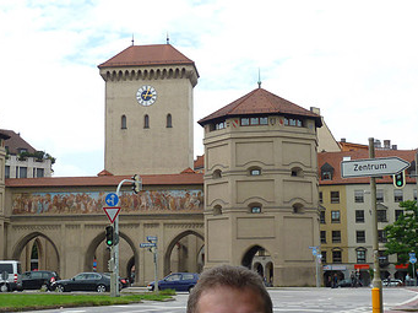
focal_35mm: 63
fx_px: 760
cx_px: 194
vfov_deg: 23.2
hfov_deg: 30.7
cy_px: 149
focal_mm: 6.1
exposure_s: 1/320
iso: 80
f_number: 4
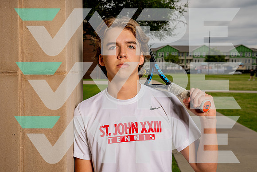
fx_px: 372
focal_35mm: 52
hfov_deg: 38.1
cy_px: 85
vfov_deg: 25.9
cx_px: 126
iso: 50
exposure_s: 1/250
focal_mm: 50
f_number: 8
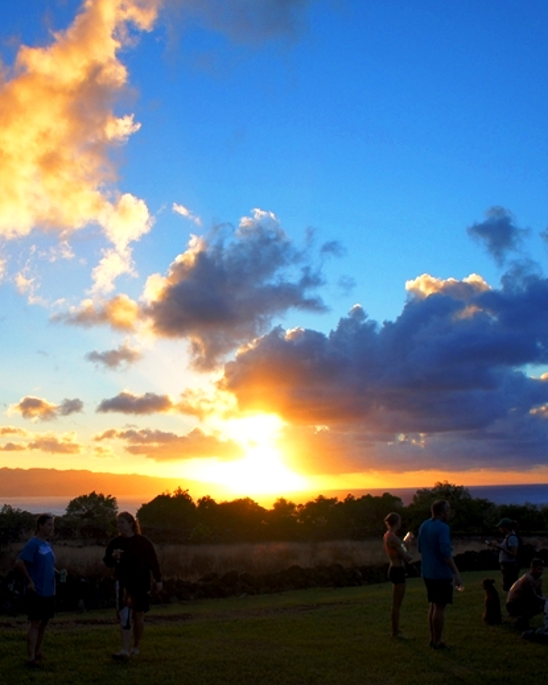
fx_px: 791
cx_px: 136
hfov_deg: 37.3
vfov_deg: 46.9
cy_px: 342
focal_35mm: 39
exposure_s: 1/400
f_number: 6.3
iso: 200
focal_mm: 18
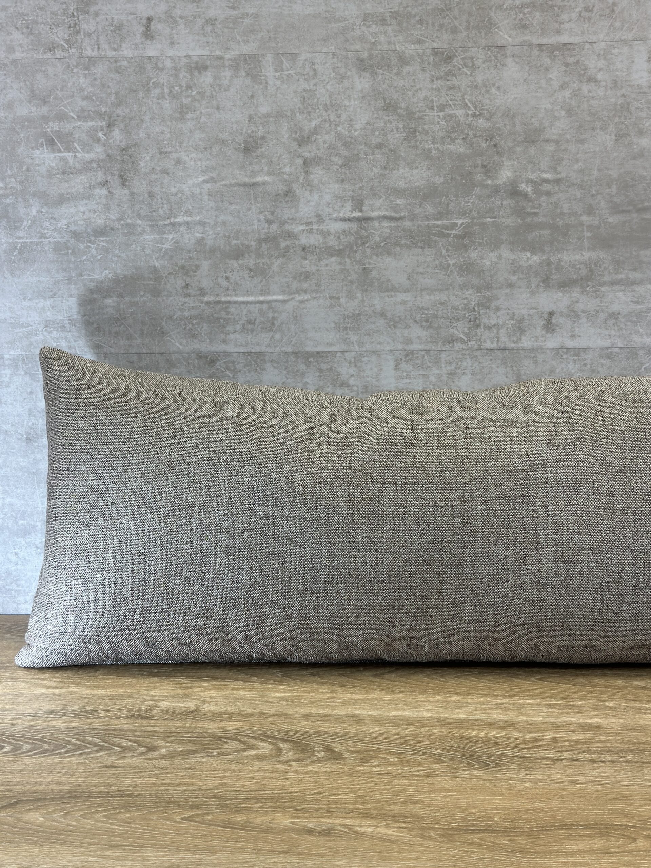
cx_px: 326
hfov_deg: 30.3
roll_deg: +1.2
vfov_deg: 39.7
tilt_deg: -9.2
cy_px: 434
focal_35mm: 48
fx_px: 1204
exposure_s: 1/181
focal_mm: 6.86
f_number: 1.78
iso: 80
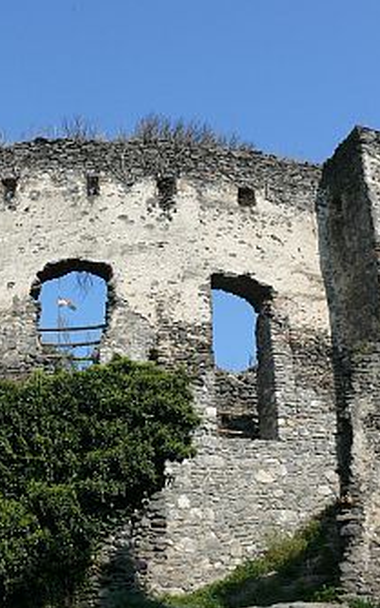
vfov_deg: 40.3
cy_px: 304
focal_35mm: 50
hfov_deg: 25.4
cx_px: 73
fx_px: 828
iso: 100
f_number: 6.3
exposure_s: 1/500
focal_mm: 7.4
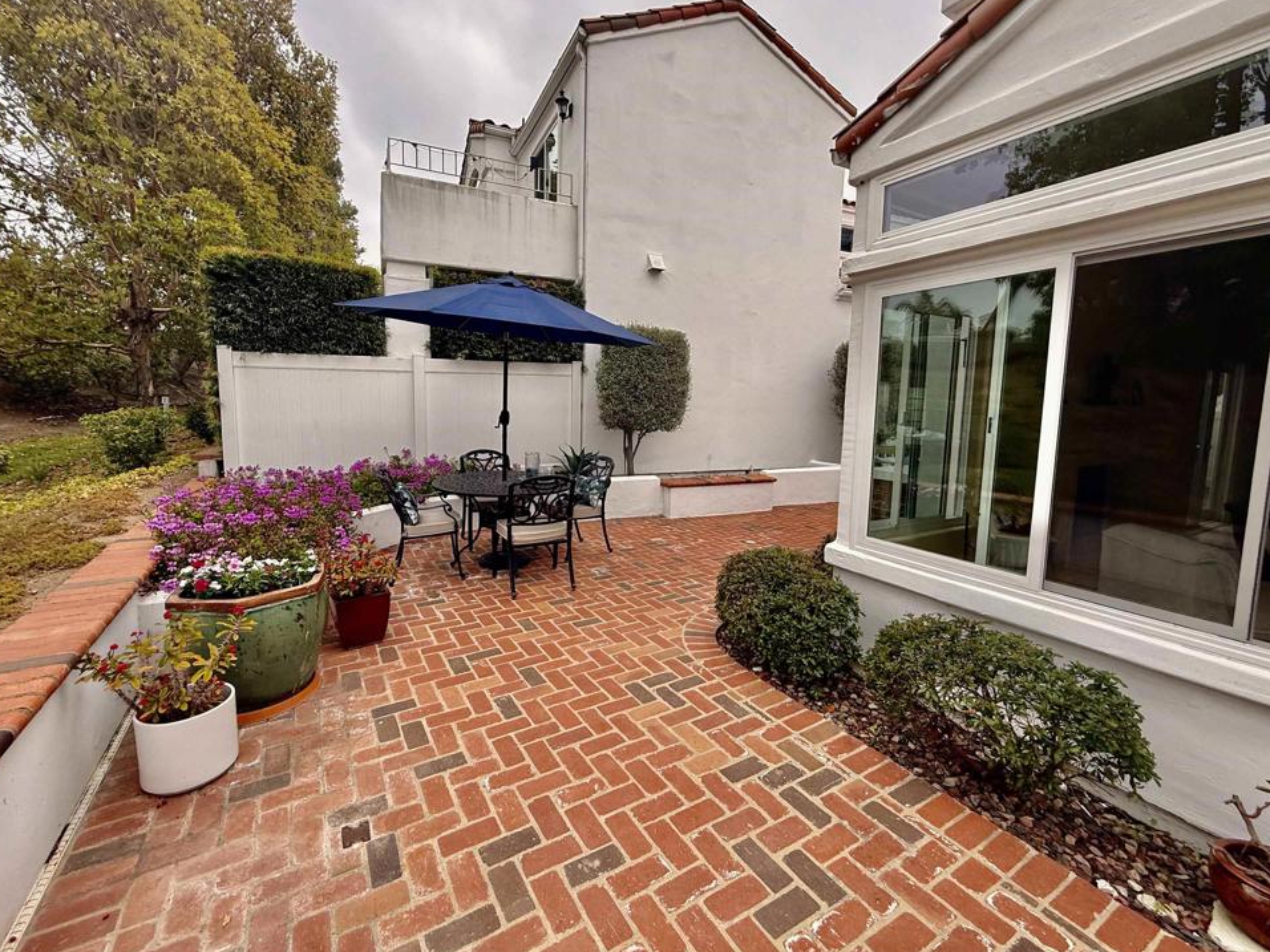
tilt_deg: -3.4
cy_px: 454
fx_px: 550
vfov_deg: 81.7
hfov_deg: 98.2
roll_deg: -0.3
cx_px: 622
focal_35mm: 15
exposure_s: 1/789
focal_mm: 2.22
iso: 50
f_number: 2.2
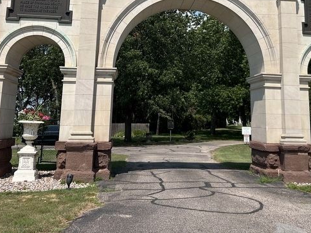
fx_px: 386
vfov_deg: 32.5
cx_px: 177
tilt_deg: +11.1
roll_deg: -0.8
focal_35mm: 43
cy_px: 41
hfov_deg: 43.7
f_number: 1.5
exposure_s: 1/4630
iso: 50
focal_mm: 5.7
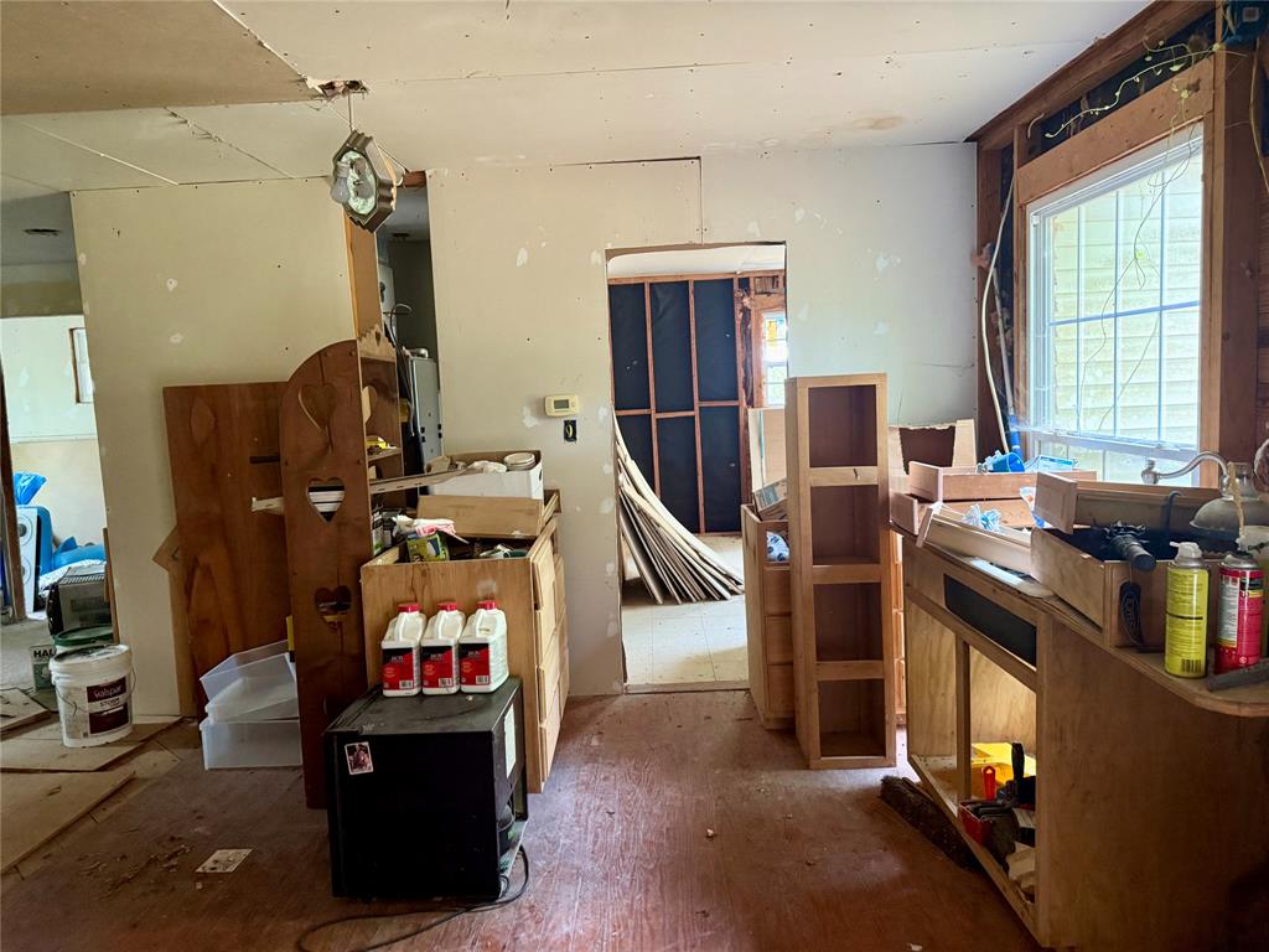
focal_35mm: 24
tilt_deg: -5.3
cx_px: 634
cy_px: 476
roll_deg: +2.4
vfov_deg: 56.8
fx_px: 880
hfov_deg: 71.6
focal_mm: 6.76
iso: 800
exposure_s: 1/50
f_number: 1.78
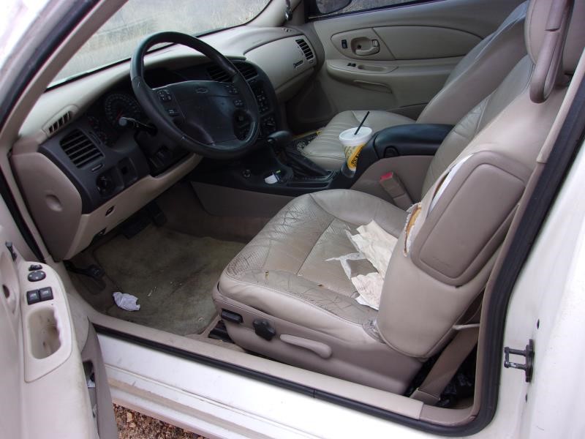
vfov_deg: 51.4
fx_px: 456
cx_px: 292
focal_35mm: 27
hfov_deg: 65.3
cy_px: 220
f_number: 3
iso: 80
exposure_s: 1/140
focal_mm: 4.9
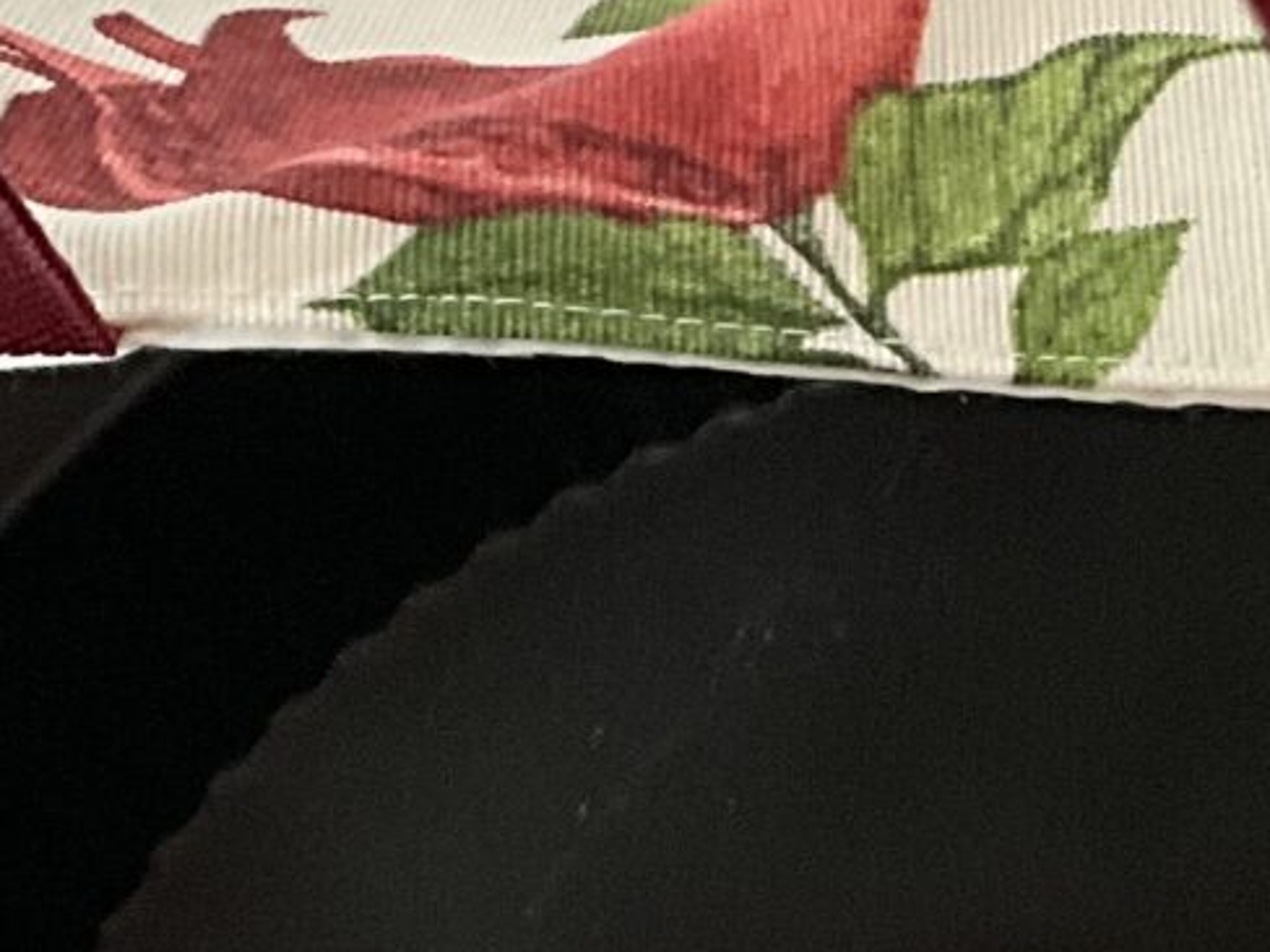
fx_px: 5577
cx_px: 1249
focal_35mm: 152
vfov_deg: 9.7
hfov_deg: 12.8
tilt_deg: -69.9
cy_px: 934
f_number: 1.8
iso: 160
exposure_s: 1/50
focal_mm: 3
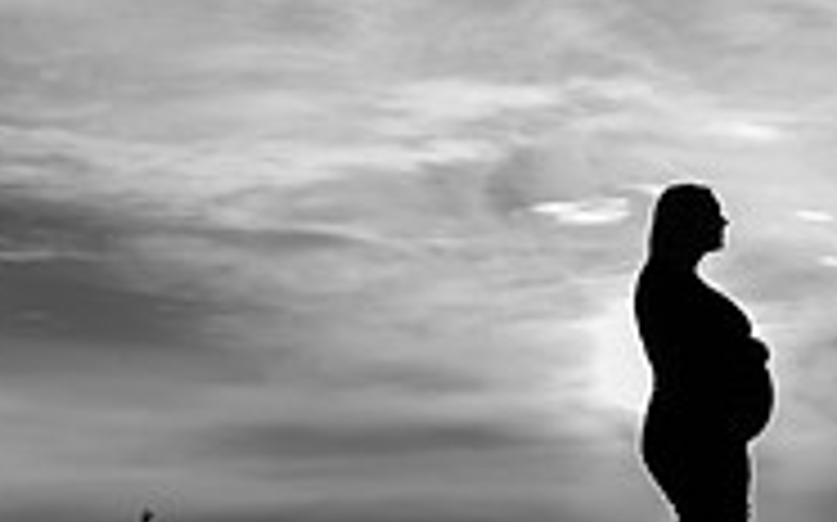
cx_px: 698
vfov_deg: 14.1
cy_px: 130
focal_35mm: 92
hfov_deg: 22.2
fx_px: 2097
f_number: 4
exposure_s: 1/1250
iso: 125
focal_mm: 29
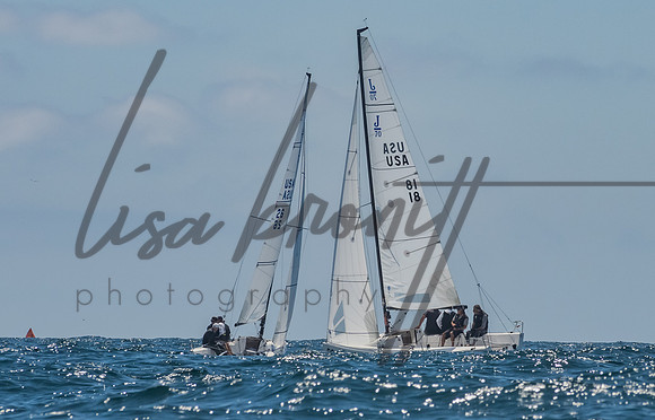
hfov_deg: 5.1
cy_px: 214
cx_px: 347
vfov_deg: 3.3
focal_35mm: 411
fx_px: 7394
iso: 640
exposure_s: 1/1600
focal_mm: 195
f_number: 14
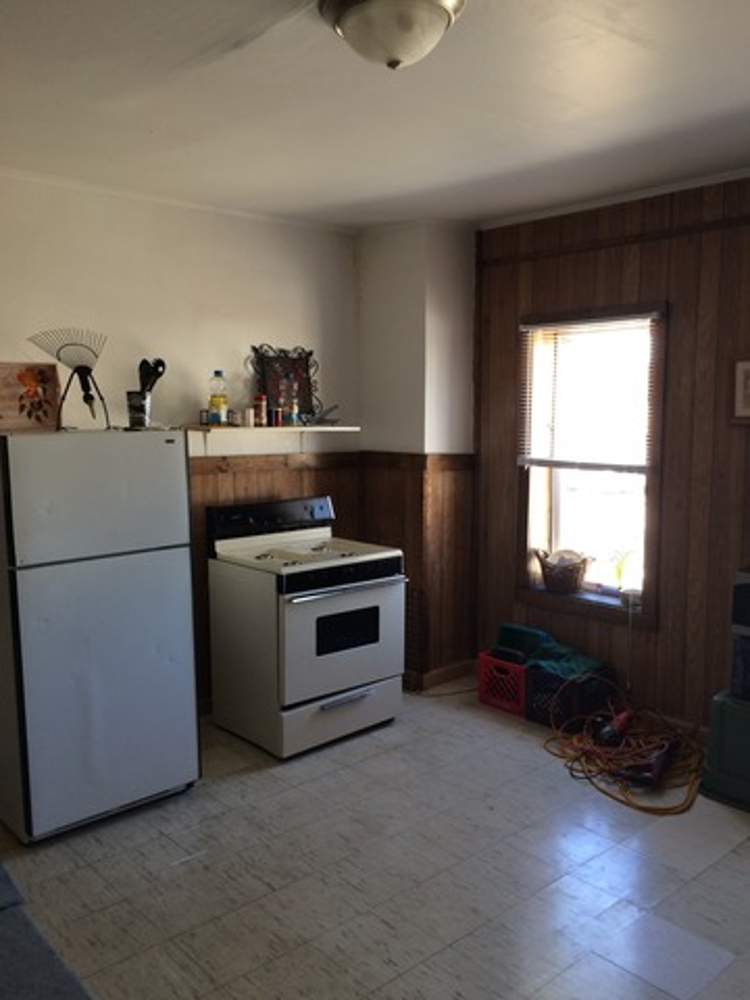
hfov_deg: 48.2
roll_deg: +2.3
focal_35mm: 29
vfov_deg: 61.7
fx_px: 838
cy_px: 500
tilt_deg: -4.3
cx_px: 375
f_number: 2.2
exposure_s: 1/30
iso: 50
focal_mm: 4.15
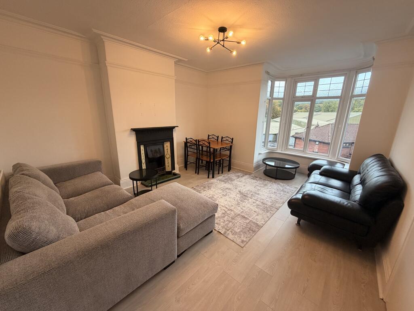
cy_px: 156
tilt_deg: -15.2
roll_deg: -1.0
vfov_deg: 85.7
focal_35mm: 14
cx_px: 207
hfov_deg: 102.1
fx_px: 167
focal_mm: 2.22
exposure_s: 1/121
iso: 200
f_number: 2.2
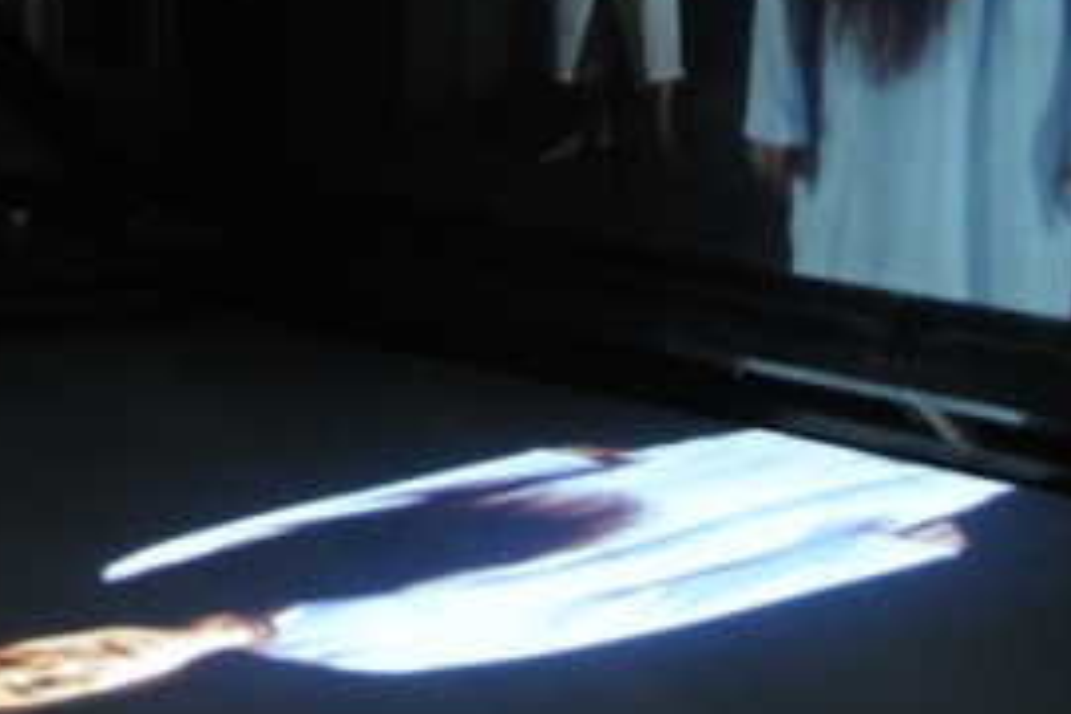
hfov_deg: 22.0
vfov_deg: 14.6
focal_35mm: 91
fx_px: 2707
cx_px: 889
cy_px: -93
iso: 3200
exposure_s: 1/25
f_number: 3.8
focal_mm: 32
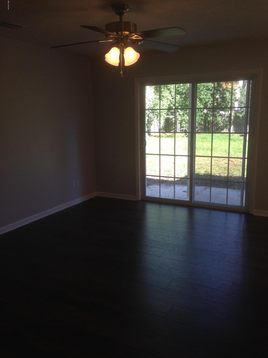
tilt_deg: -9.6
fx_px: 341
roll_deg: +0.9
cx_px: 134
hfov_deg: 42.9
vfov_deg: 55.4
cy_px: 179
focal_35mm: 33
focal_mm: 4.12
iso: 64
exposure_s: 1/120
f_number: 2.4
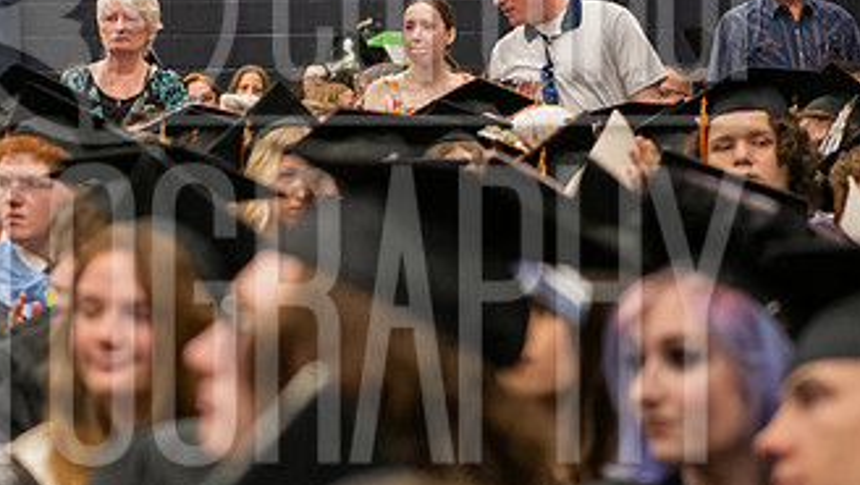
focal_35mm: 205
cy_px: 156
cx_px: 251
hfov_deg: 10.5
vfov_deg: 5.9
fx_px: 4678
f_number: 3.2
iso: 2500
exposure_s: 1/640
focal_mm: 70
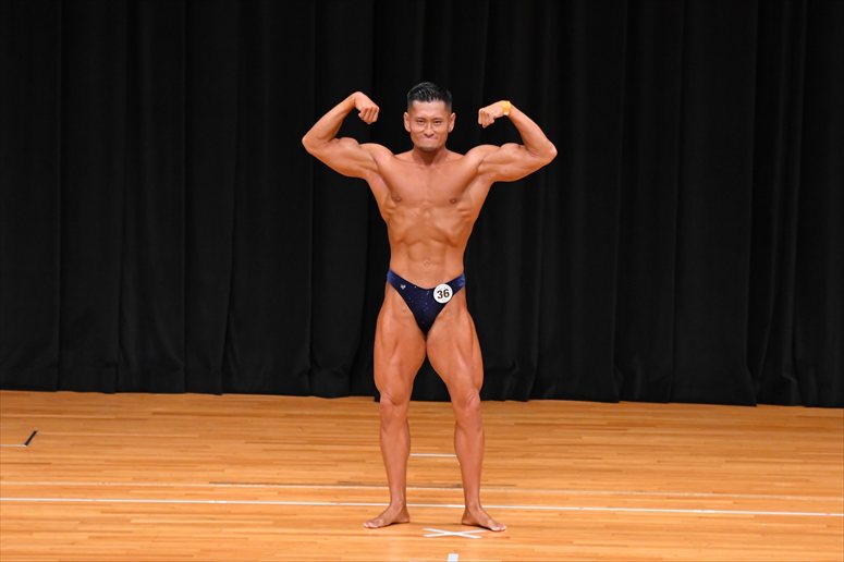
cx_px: 422
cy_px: 281
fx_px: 5624
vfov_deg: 5.7
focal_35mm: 240
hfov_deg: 8.6
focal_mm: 160
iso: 4000
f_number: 5.6
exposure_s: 1/400
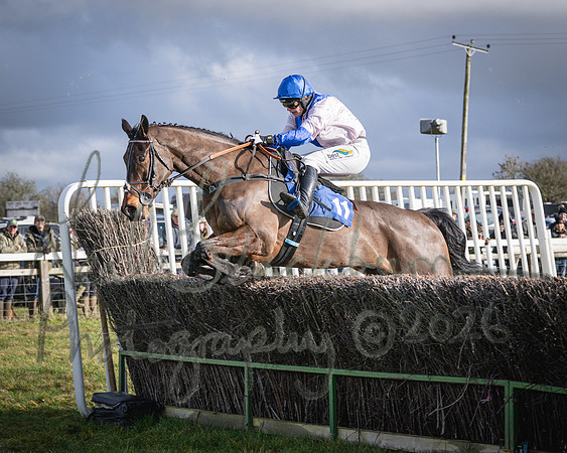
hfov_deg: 16.0
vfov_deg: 12.8
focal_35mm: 120
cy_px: 272
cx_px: 286
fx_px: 2021
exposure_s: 1/1600
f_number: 4
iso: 200
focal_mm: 76
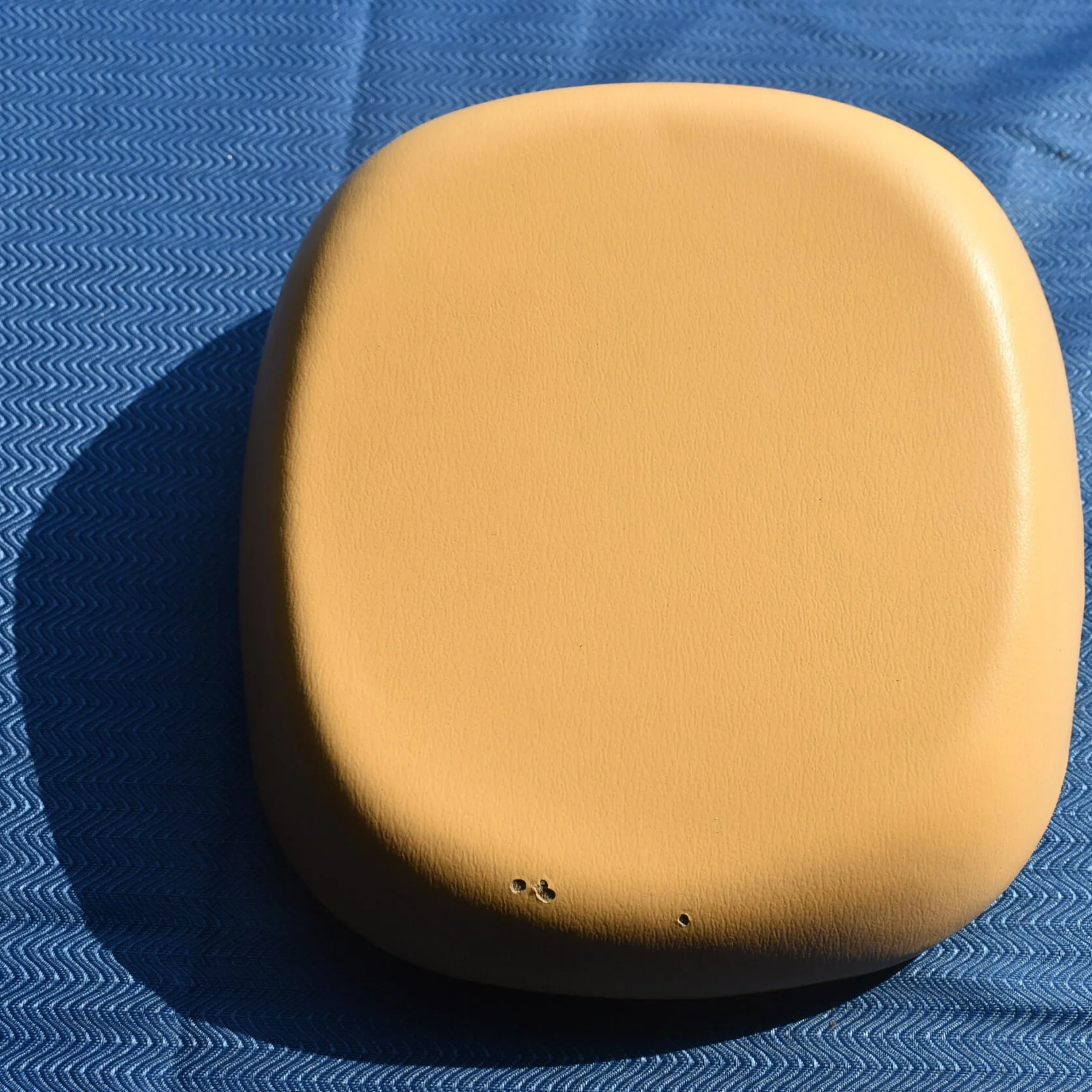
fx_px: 1736
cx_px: 698
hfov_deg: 34.7
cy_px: 540
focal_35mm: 49
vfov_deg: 34.9
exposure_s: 1/640
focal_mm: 25
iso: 200
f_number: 9
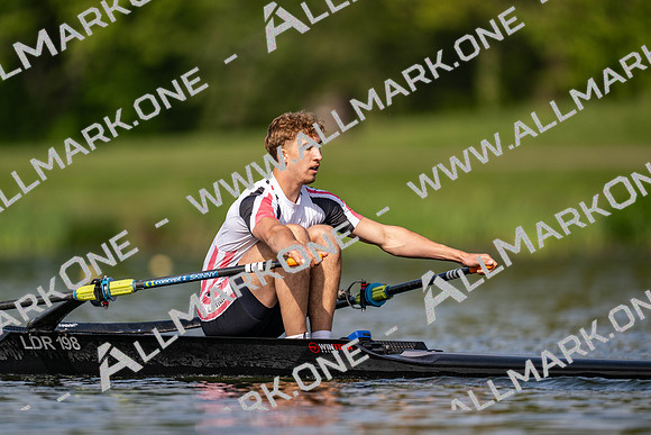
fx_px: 10852
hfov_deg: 3.4
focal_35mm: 600
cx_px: 326
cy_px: 218
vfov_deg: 2.3
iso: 250
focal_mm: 600
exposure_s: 1/2500
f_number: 4
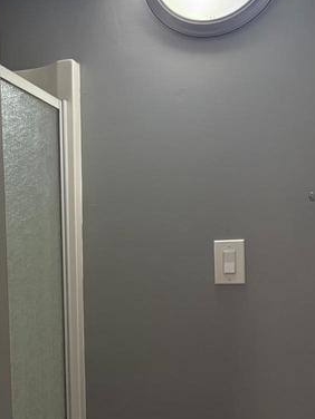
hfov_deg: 28.7
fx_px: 595
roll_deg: +0.9
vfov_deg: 38.5
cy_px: 274
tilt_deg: -5.1
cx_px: 45
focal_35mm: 49
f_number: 1.78
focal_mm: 6.76
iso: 320
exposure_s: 1/120
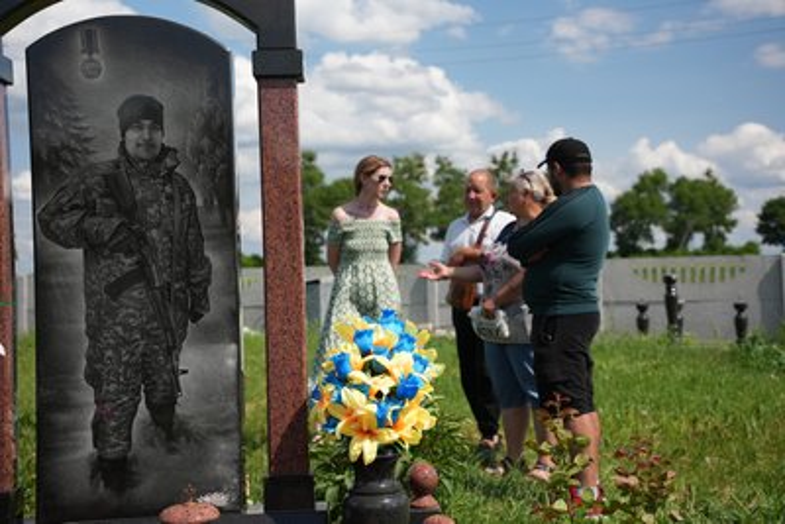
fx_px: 1134
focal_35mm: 52
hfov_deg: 38.2
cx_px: 392
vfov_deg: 26.0
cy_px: 262
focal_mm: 52
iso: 640
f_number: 4
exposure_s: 1/160
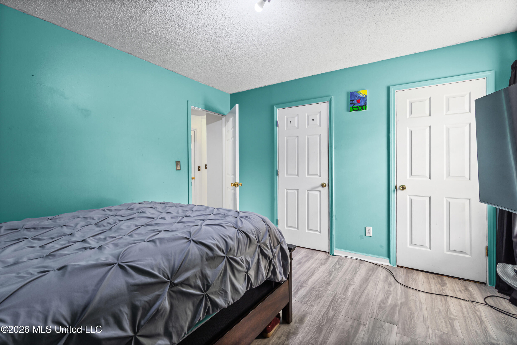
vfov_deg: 73.8
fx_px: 230
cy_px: 172
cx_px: 258
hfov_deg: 96.7
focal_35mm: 16
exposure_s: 1/2
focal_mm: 16
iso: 1000
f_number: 9.5
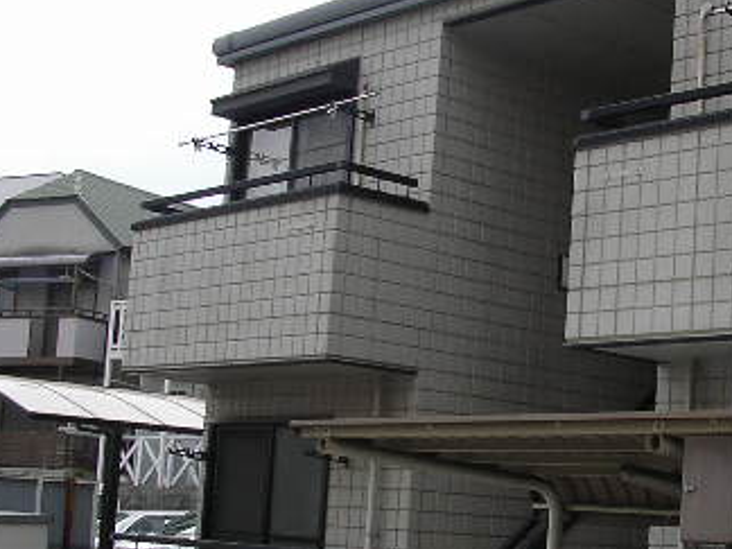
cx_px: 526
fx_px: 1586
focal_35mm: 75
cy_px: 348
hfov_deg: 25.7
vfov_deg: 19.6
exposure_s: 1/380
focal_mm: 5.8
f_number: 4.1
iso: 71
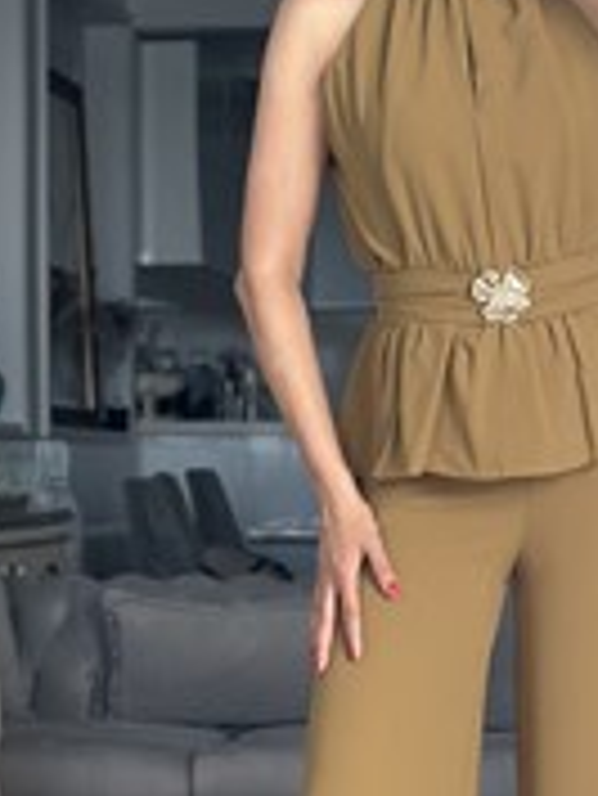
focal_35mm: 137
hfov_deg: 10.8
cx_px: 391
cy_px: 499
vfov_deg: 14.4
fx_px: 3152
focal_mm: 6.86
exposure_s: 1/130
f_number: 1.78
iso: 100
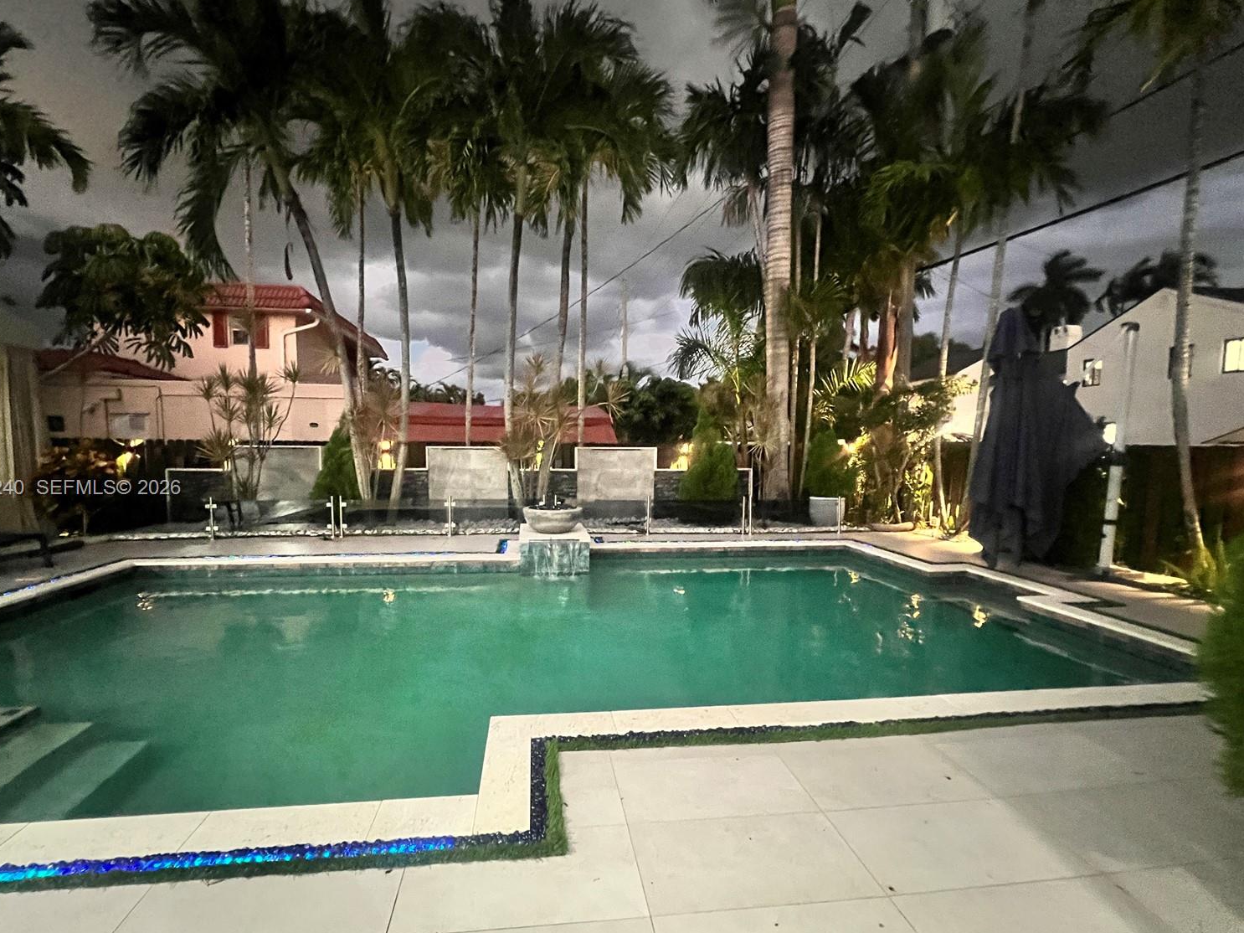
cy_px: 489
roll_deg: -0.2
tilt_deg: -5.2
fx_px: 503
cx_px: 590
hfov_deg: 102.0
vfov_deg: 85.6
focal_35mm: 14
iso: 1250
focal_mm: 1.57
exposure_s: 1/30
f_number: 1.8
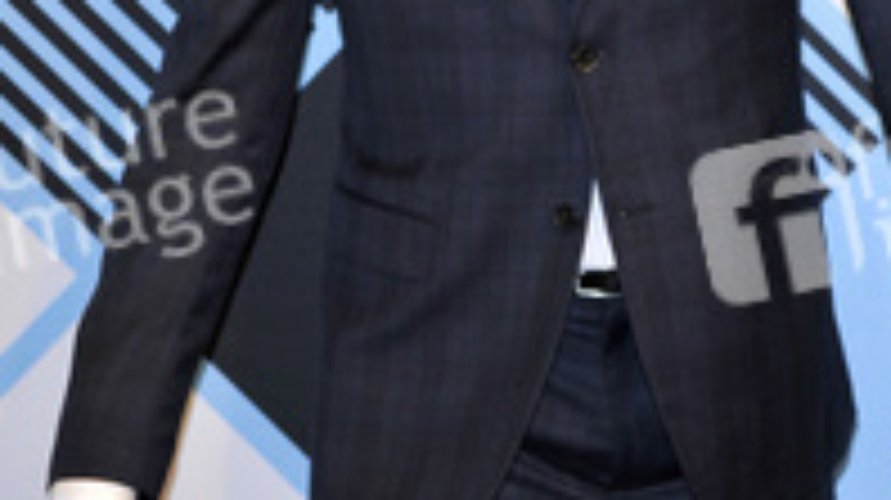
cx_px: 515
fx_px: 5996
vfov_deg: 4.8
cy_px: -27
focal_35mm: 254
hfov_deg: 8.5
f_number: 4.5
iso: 800
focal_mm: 120
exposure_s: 1/250
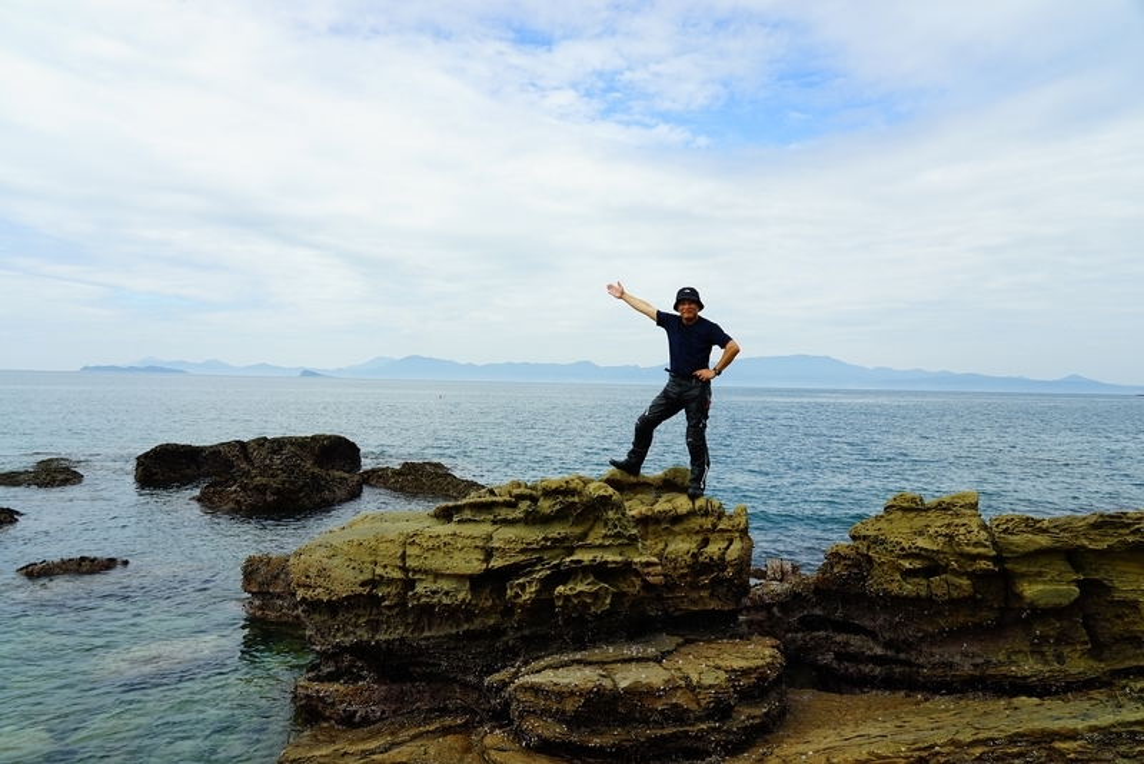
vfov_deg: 53.2
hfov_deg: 73.7
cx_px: 572
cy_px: 382
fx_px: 763
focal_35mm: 24
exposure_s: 1/125
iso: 100
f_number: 11
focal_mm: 24
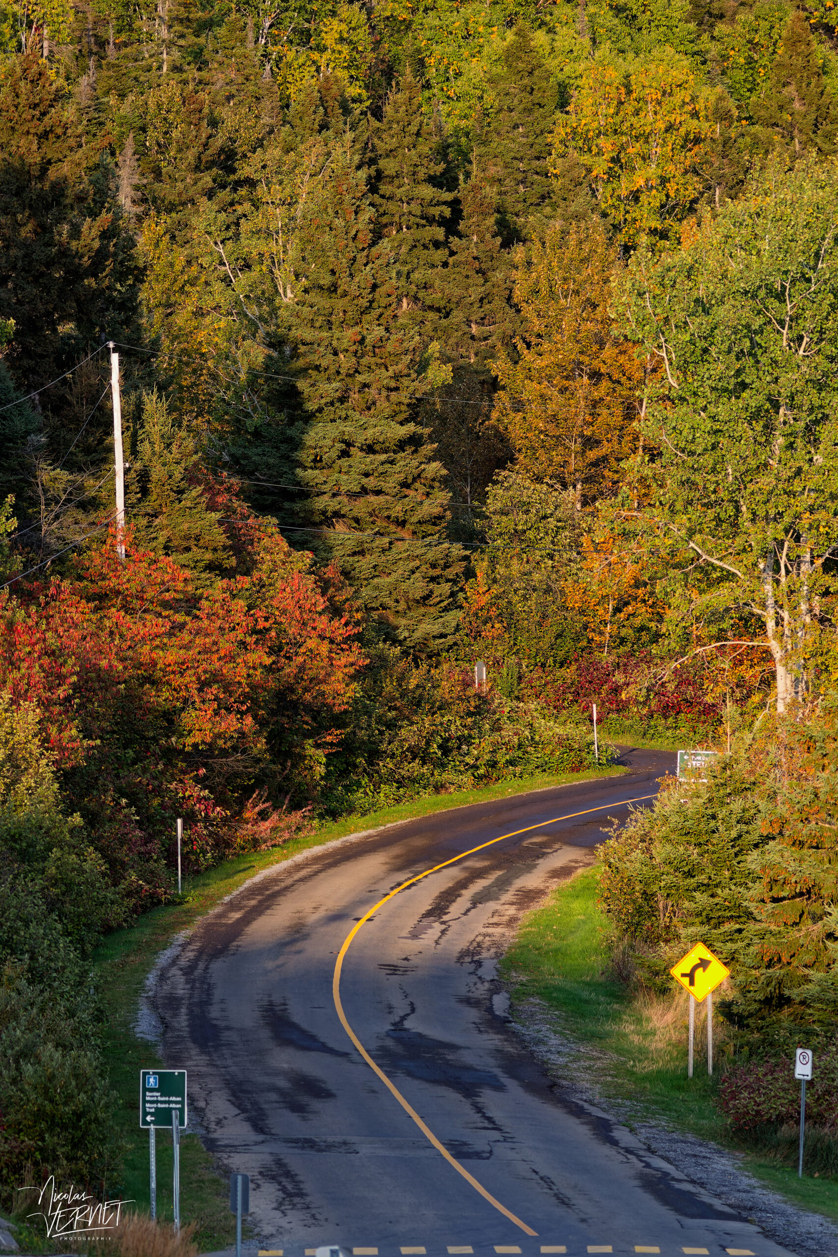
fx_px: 7858
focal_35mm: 225
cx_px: 419
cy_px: 628
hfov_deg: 6.1
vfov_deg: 9.1
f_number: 5.6
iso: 800
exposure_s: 1/500
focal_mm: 150
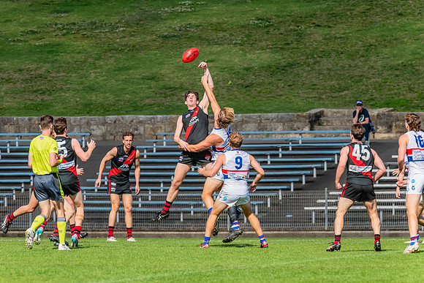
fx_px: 5435
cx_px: 194
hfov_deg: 4.5
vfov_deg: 3.0
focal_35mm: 461
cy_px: 132
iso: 800
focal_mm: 420
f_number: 10
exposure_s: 1/1600
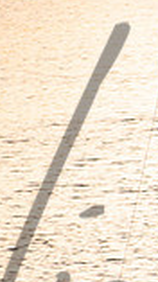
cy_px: 279
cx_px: 386
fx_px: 8469
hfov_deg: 1.1
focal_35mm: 1134
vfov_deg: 1.9
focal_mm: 195
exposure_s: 1/60
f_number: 6.3
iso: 800
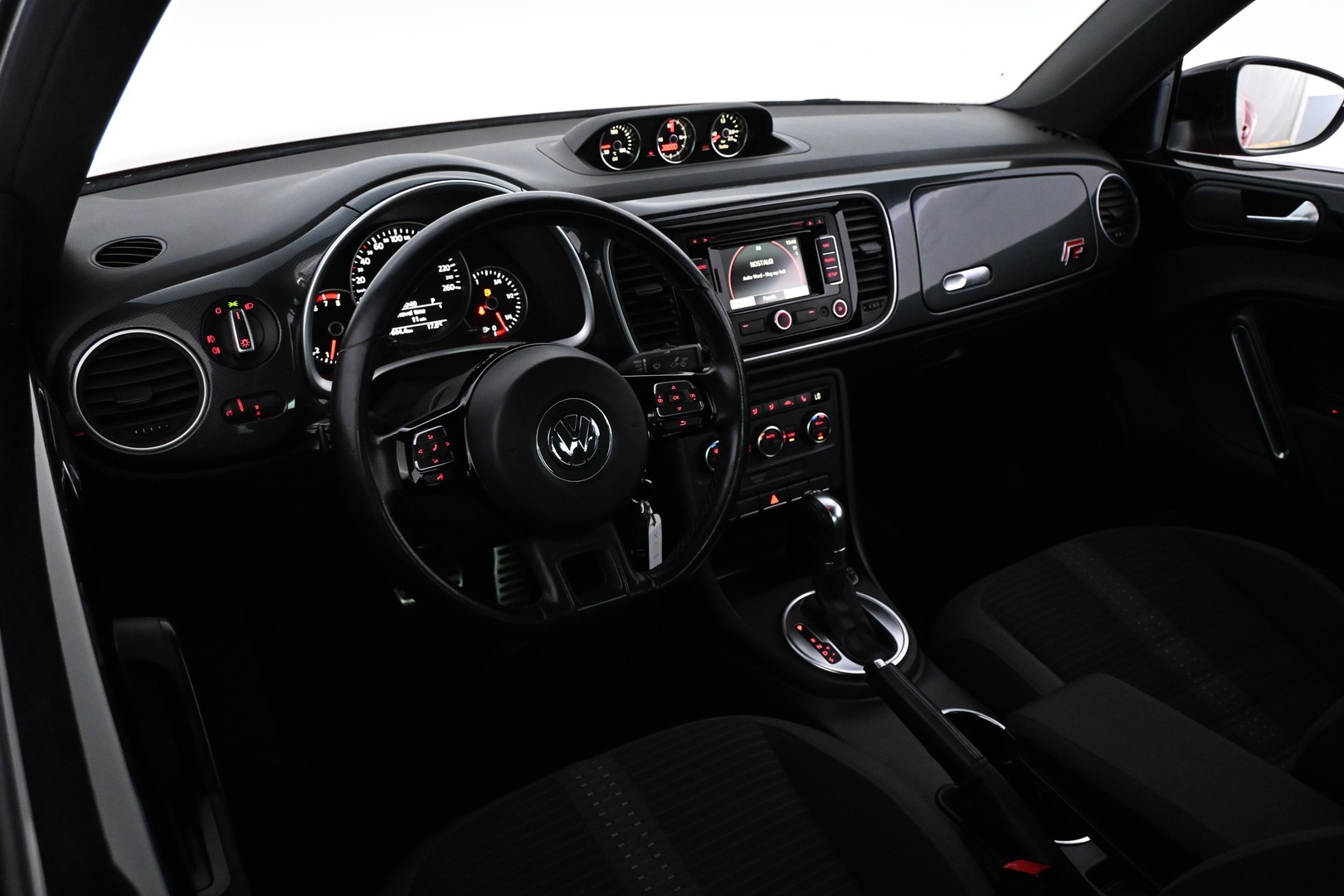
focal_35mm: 30
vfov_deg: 43.6
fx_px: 1120
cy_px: 448
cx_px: 672
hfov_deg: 61.9
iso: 3200
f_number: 3.8
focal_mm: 20
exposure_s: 1/80
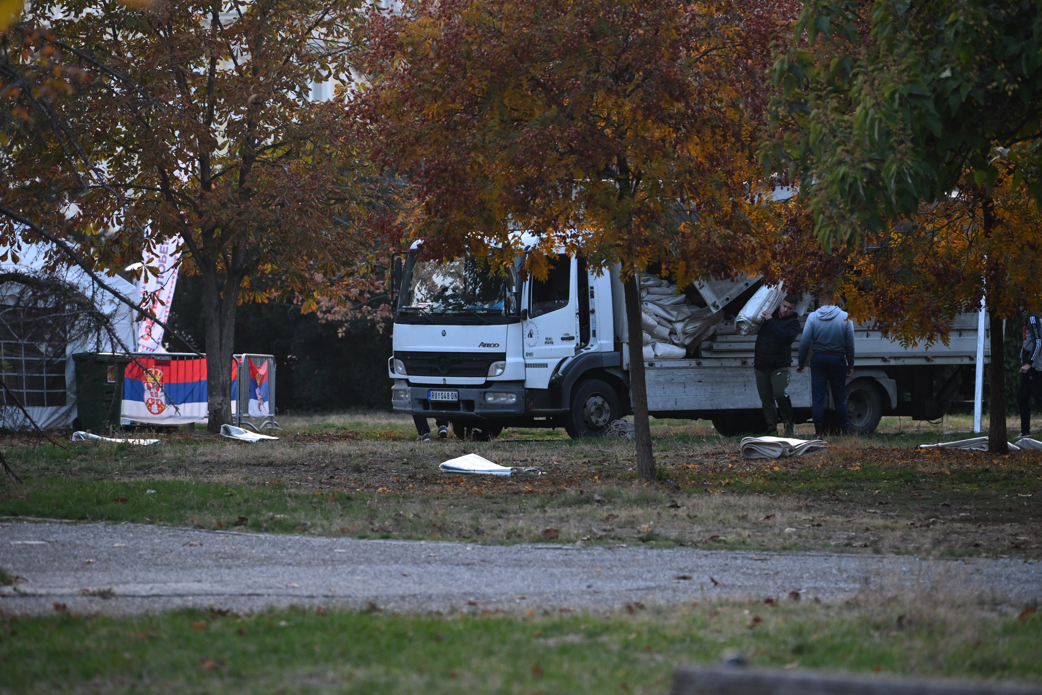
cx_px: 521
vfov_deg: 6.9
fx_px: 5788
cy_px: 348
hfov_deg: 10.3
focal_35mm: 200
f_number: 4
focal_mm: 200
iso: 2500
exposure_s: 1/640
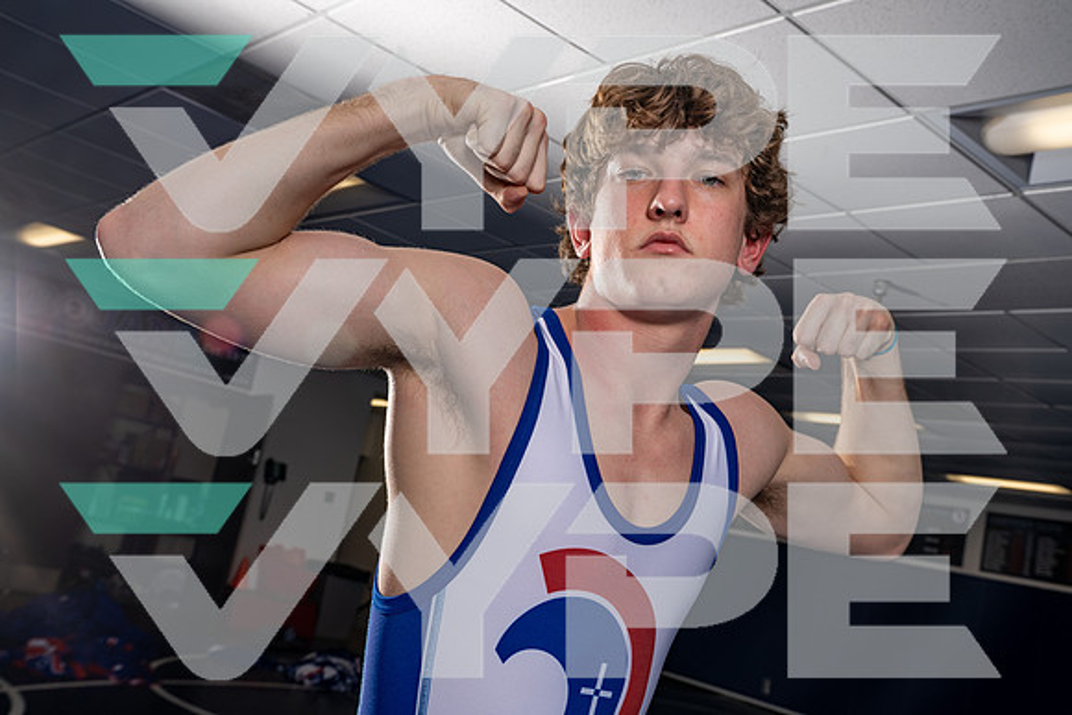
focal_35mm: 36
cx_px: 536
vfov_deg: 36.9
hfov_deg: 53.1
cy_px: 358
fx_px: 1072
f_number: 8
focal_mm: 36
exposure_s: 1/250
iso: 200
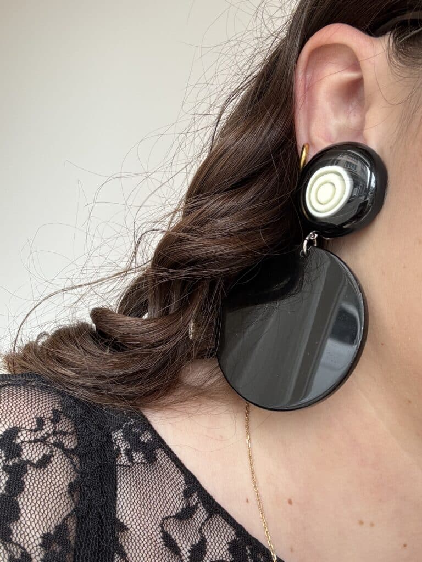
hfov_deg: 46.8
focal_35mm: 30
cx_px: 211
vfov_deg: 60.0
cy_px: 281
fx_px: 488
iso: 25
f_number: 1.9
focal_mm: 2.69
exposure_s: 1/121
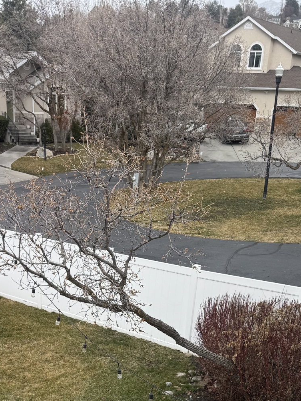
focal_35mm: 51
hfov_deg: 28.5
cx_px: 117
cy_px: 399
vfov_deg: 34.2
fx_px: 591
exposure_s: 1/739
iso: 80
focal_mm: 6.76
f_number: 1.78
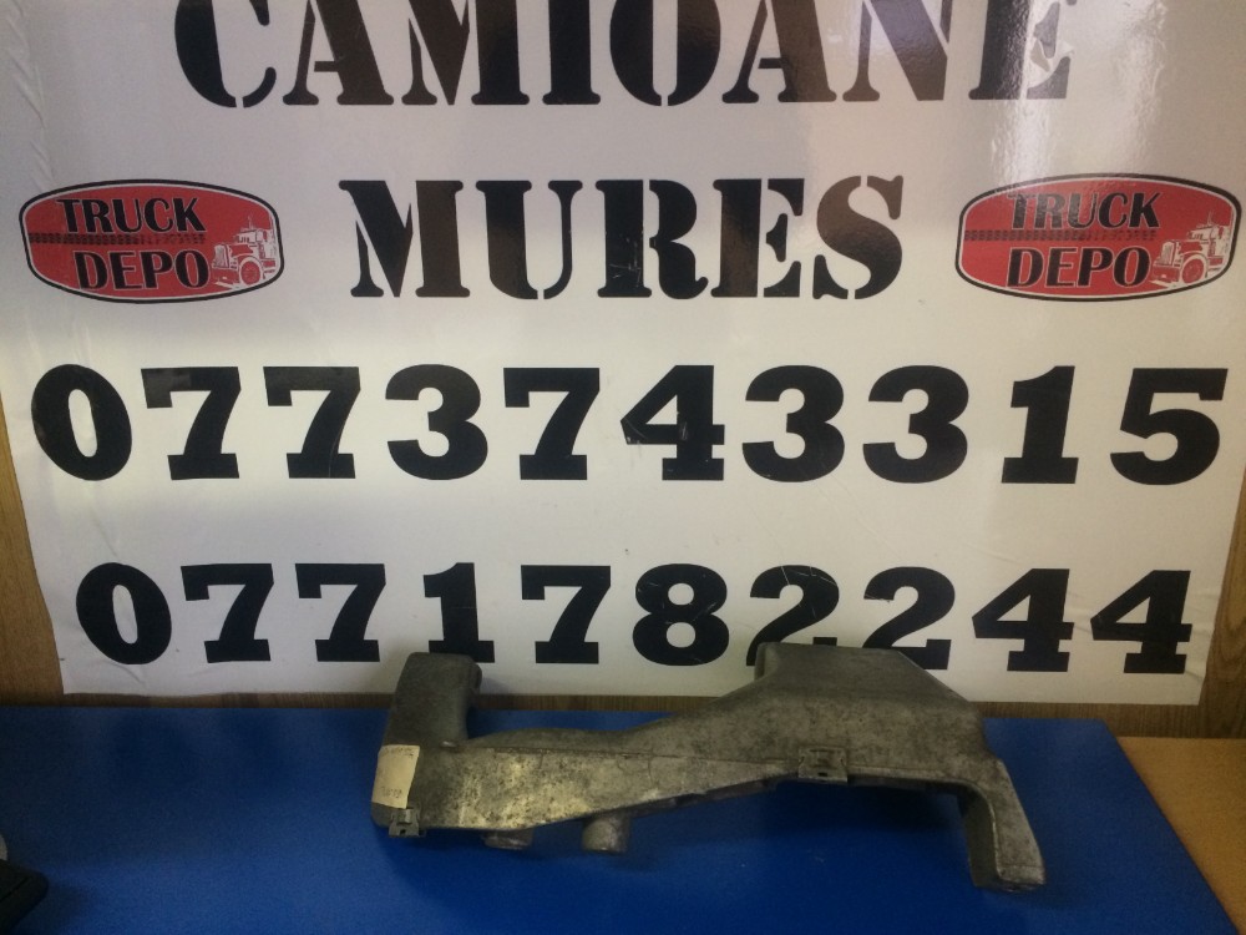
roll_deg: +0.0
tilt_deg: -20.4
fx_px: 1044
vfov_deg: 48.2
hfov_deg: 61.7
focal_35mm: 29
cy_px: 468
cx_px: 623
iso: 320
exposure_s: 1/33
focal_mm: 4.15
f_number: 2.2
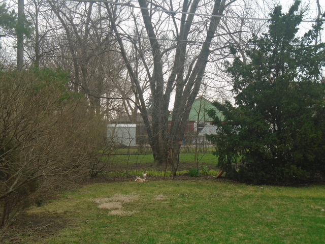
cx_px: 162
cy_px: 122
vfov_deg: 29.7
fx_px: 460
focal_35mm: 49
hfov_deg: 38.9
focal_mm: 8.7
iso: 100
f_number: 4.5
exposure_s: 1/320
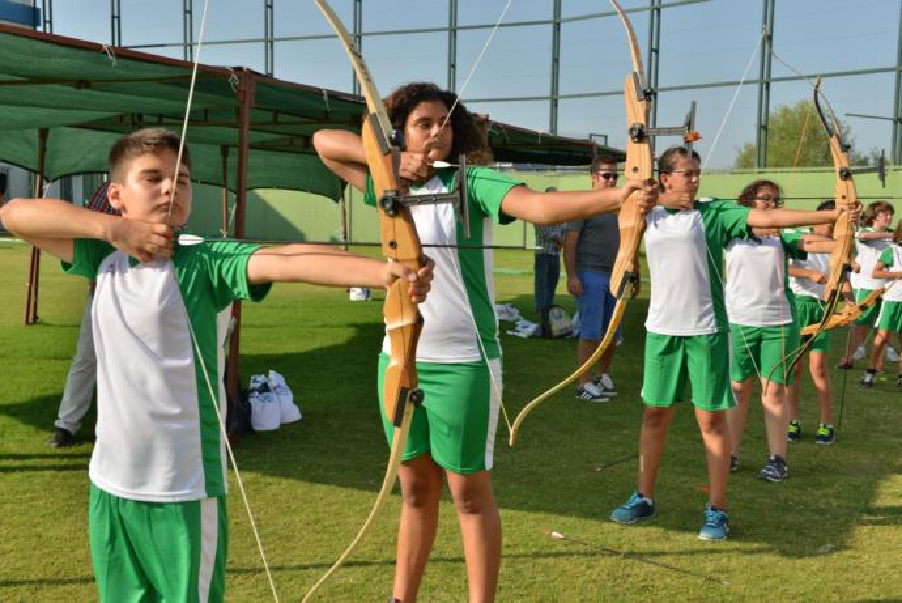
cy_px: 302
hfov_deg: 43.6
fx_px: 1128
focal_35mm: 45
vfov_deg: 29.9
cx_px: 451
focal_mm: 45
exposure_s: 1/250
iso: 100
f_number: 8
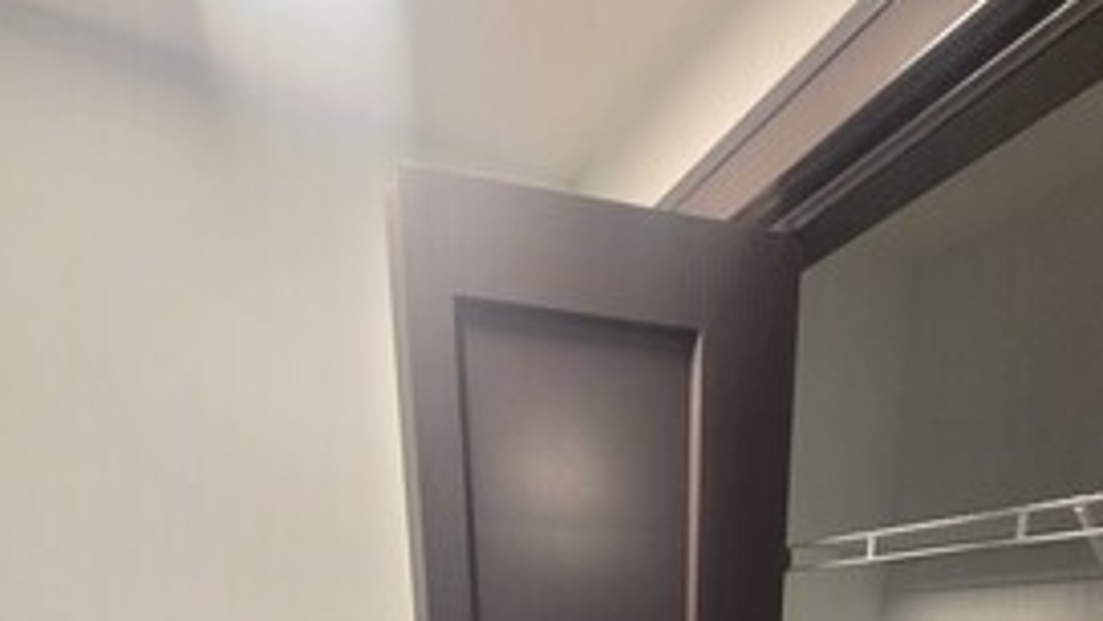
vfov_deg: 30.3
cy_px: 881
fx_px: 760
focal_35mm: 26
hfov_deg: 70.7
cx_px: 691
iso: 250
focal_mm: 1.74
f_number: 2.2
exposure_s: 1/60
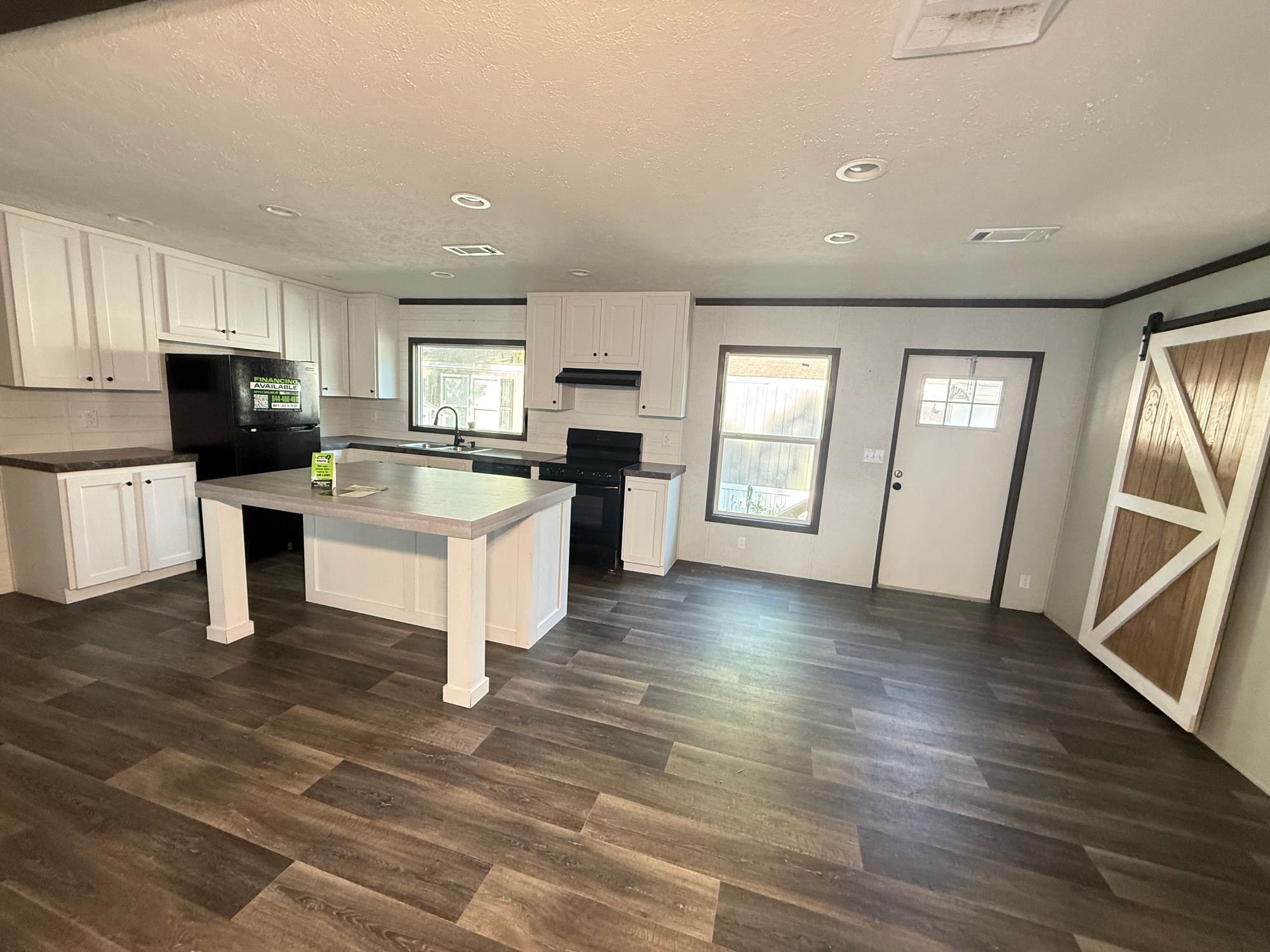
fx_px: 514
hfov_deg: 102.1
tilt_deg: -7.0
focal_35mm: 14
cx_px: 635
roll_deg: -3.7
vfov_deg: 85.7
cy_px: 476
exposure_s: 1/82
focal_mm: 2.22
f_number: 2.2
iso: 320
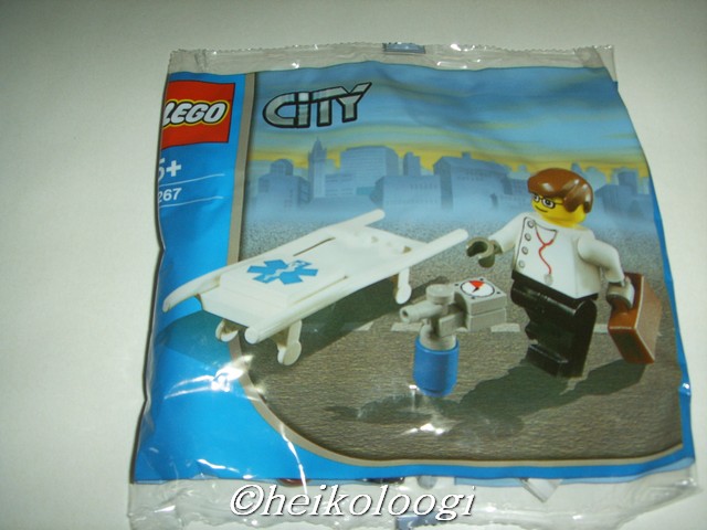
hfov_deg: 47.9
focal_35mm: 39
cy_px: 265
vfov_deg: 36.8
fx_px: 797
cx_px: 354
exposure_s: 1/45
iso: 100
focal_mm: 6.6
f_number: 3.5
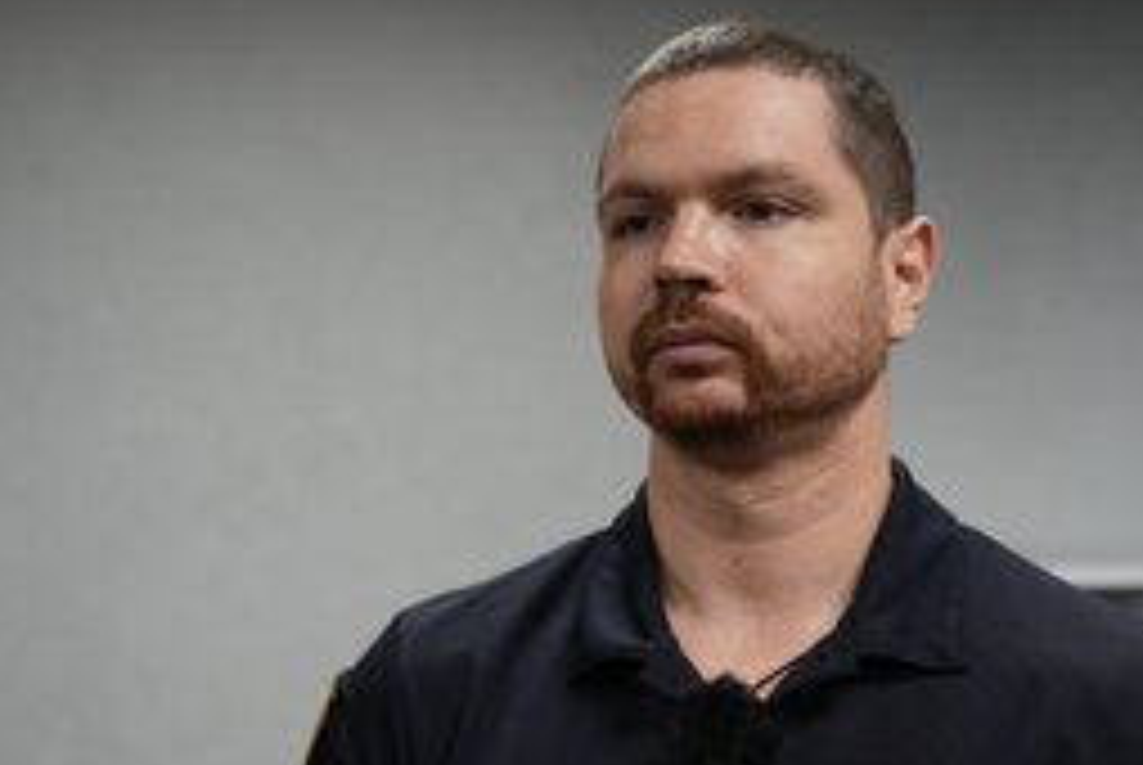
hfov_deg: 31.8
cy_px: 466
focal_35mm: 63
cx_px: 531
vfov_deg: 21.6
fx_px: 2003
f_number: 2.8
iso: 320
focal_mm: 40
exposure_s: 1/100
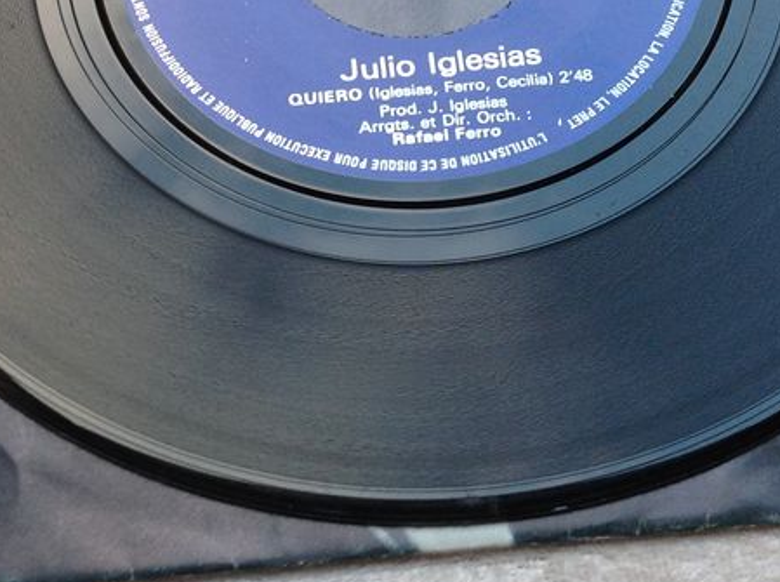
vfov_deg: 18.6
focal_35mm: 78
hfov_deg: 25.1
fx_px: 1754
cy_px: 89
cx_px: 377
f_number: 2.4
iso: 64
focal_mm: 4.28
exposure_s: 1/40
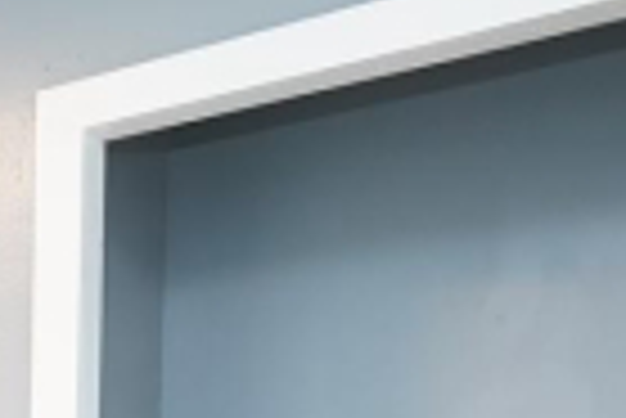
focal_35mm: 86
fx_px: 1497
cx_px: -576
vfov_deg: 13.7
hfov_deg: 17.7
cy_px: 823
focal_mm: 11
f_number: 1.8
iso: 250
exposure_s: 1/60
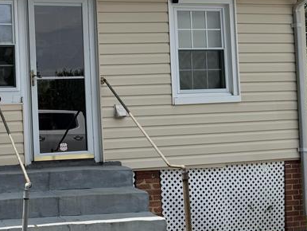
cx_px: 26
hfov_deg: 34.0
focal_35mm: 53
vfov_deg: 27.6
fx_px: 470
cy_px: 110
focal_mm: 6.76
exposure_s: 1/3953
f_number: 1.78
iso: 80
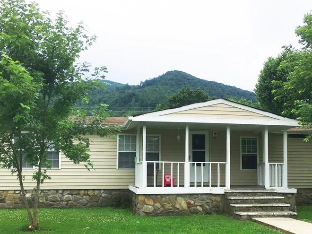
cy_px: 146
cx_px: 183
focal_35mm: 45
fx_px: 406
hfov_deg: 41.9
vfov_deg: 32.0
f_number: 2.2
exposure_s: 1/1876
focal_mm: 4.15
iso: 25
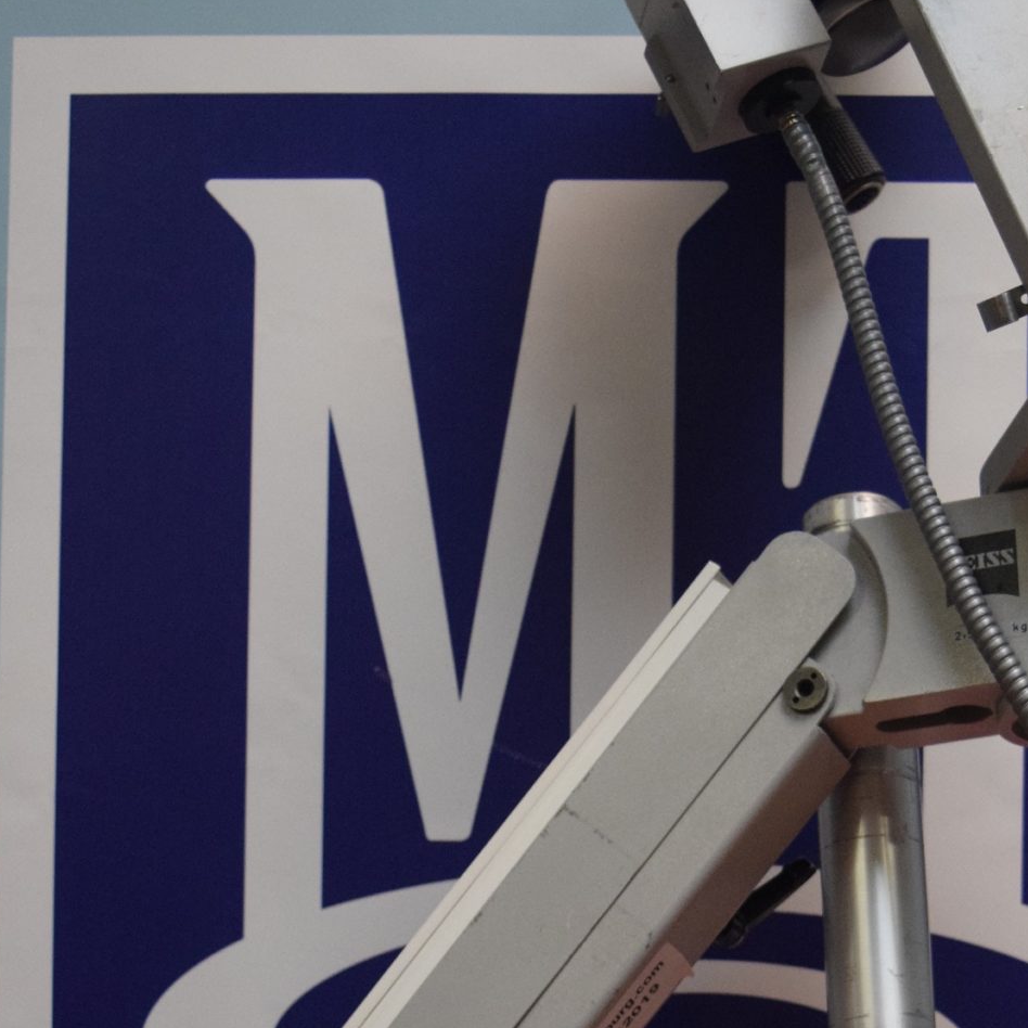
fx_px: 2659
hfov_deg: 21.9
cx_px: 598
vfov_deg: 21.1
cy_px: 1030
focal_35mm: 79
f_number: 3.8
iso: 2200
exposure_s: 1/500
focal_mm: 23
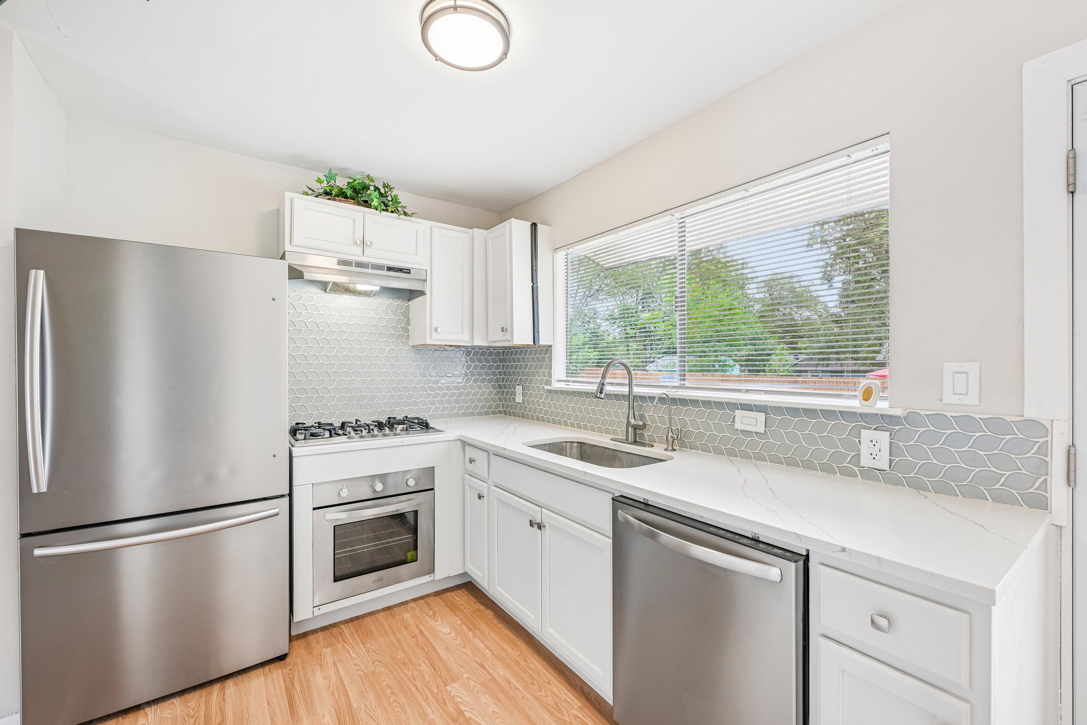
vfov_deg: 77.3
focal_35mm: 15
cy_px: 362
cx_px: 544
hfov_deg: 100.4
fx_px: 453
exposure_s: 1/15
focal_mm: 15
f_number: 6.7
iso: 140
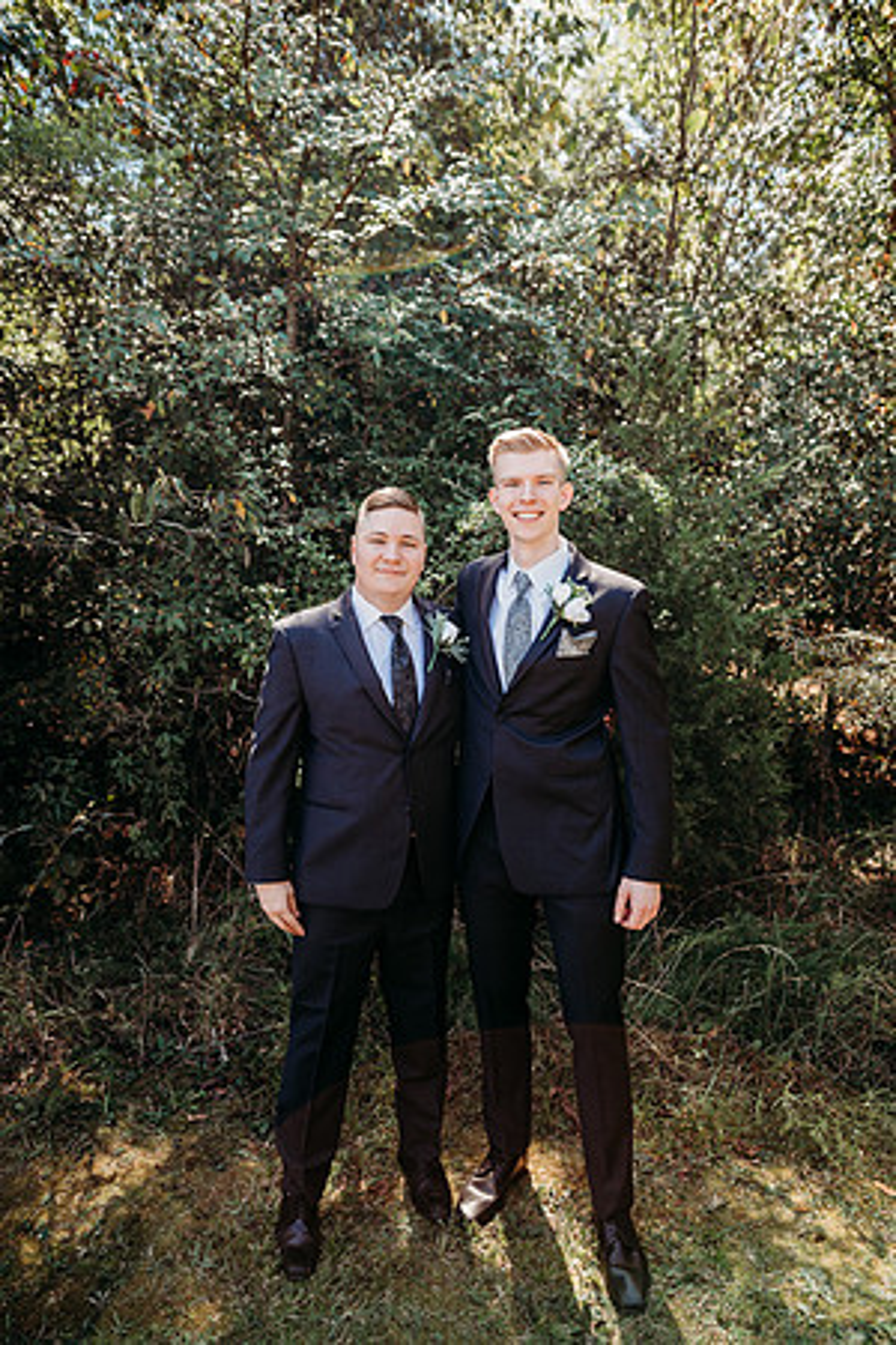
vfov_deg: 73.7
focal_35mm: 24
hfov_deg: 53.1
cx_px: 448
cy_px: 672
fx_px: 896
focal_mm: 24
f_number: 2.8
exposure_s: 1/400
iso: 125
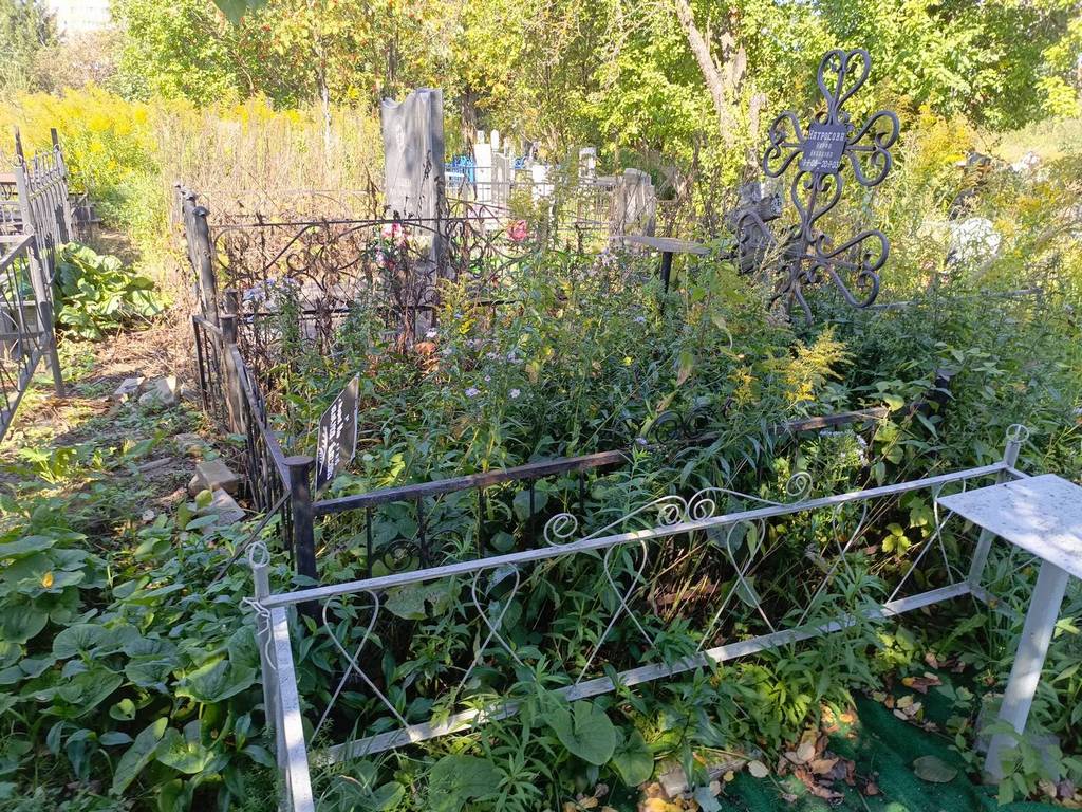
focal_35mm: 25
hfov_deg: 69.4
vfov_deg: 54.9
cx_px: 541
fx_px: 781
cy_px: 406
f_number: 1.69
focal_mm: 4.76
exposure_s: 1/158
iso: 107
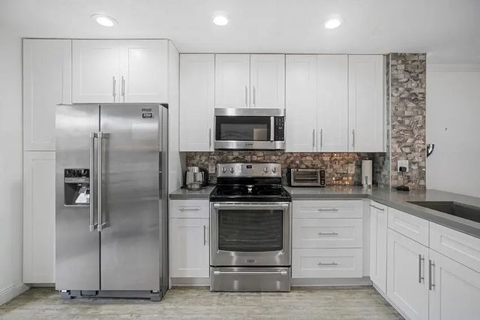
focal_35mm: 16
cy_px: 160
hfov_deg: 95.0
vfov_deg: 72.0
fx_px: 220
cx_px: 240
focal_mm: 11
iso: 125
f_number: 1.8
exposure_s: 1/60
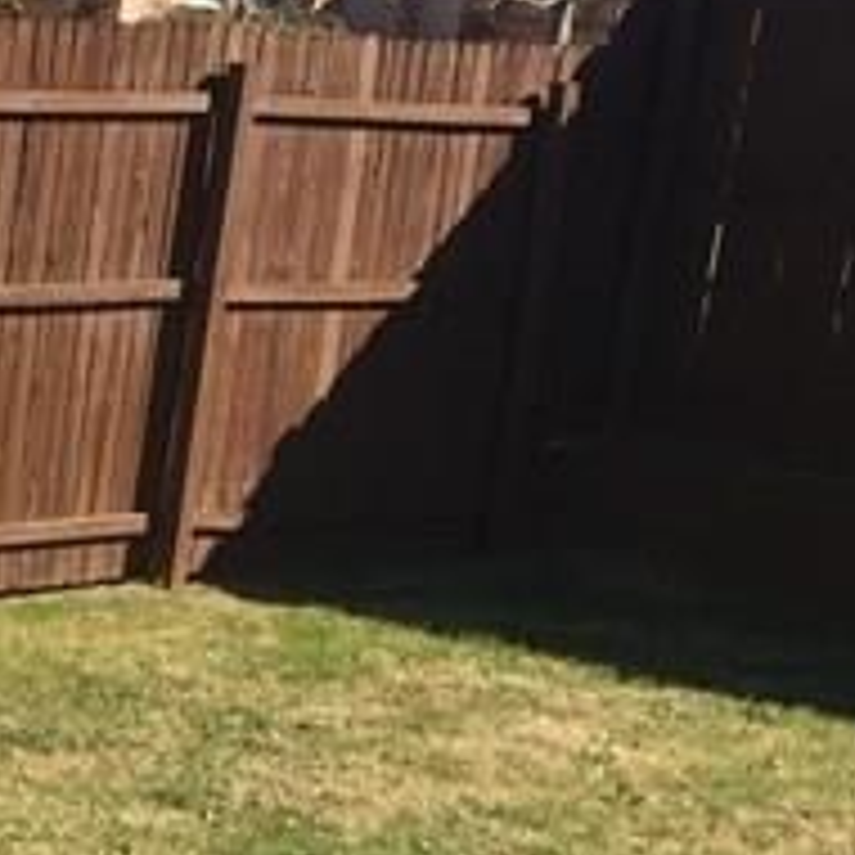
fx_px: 3856
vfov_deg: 12.3
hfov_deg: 12.0
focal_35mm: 138
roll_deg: -6.8
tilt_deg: -14.8
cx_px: -513
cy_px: 1089
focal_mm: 4.15
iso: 32
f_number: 2.2
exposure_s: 1/1412
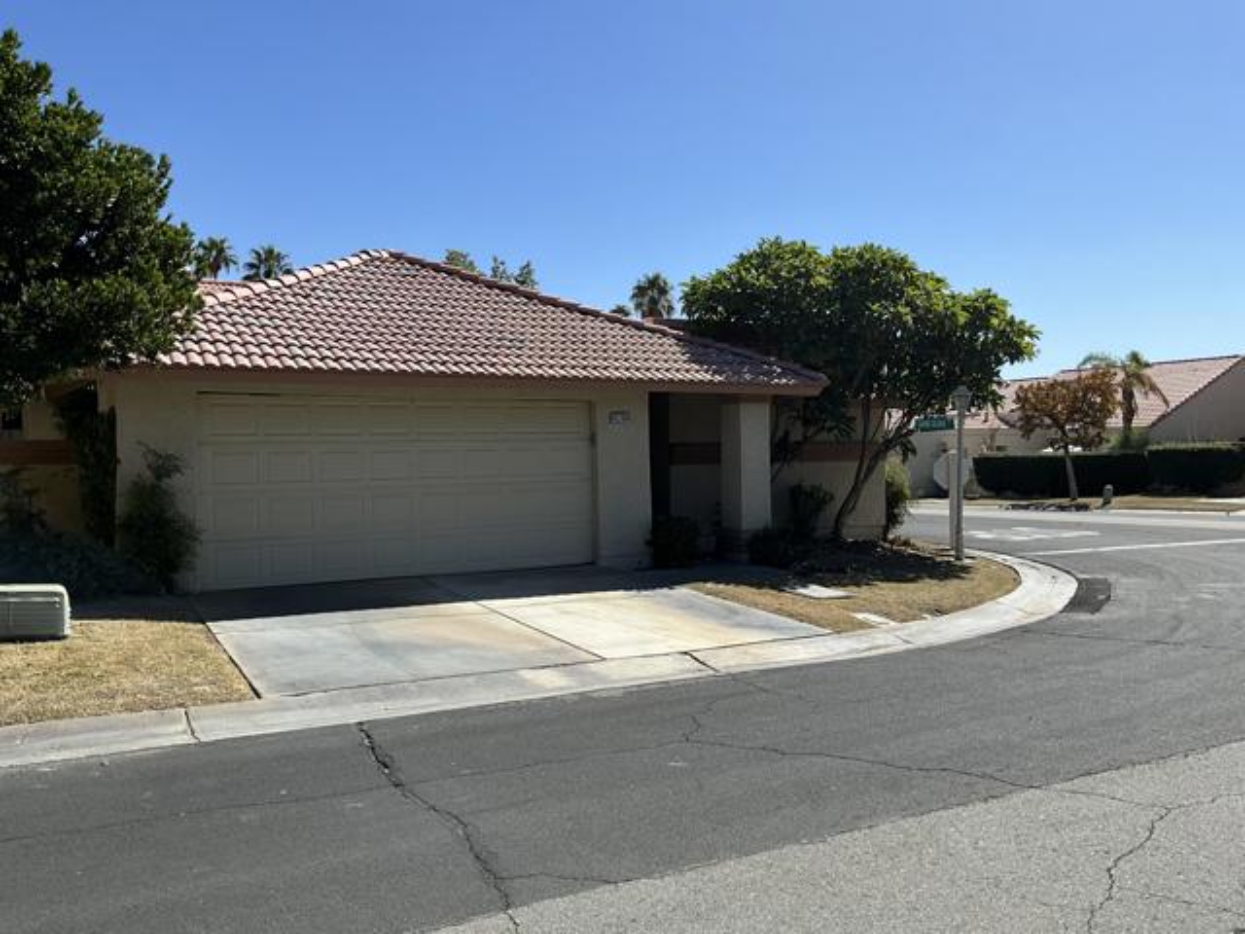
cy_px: 467
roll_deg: +0.5
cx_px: 622
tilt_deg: -1.4
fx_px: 1043
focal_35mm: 29
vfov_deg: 48.2
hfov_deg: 61.7
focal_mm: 3
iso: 25
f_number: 1.8
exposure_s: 1/2320
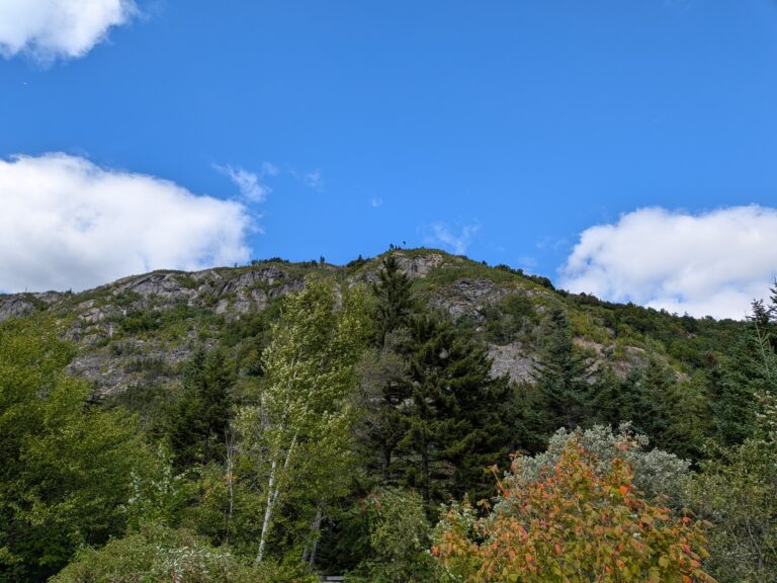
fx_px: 539
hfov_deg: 71.6
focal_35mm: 24
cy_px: 292
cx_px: 388
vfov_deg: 56.8
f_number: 1.7
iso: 26
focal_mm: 4.53
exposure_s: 1/989
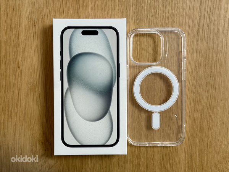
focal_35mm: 48
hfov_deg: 39.7
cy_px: 86
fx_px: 318
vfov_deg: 30.3
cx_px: 114
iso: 100
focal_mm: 6.76
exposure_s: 1/102
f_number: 1.78
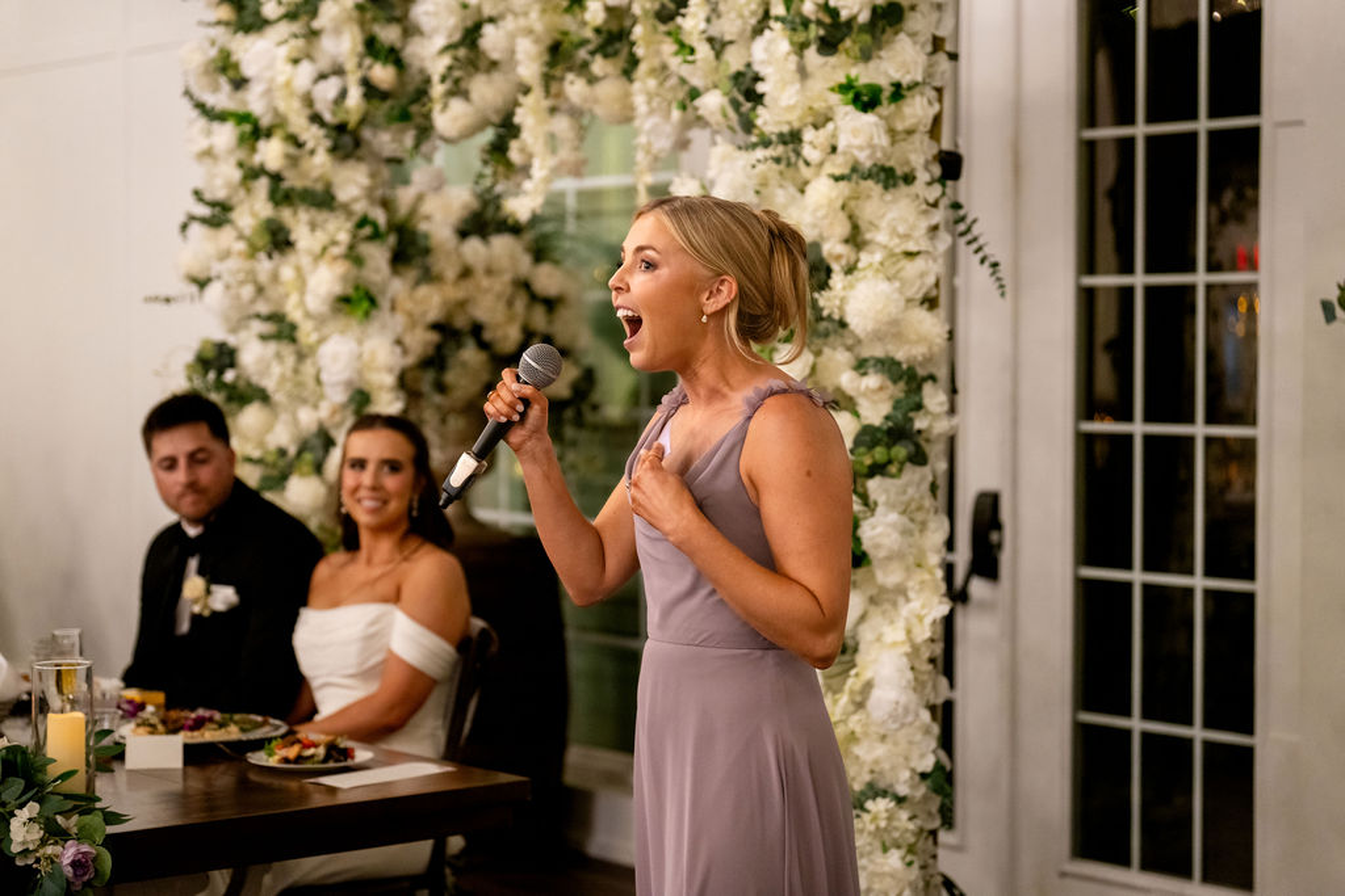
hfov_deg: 28.7
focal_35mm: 70
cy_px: 448
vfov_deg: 19.4
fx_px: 2629
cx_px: 672
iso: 2500
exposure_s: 1/125
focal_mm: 70
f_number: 2.8
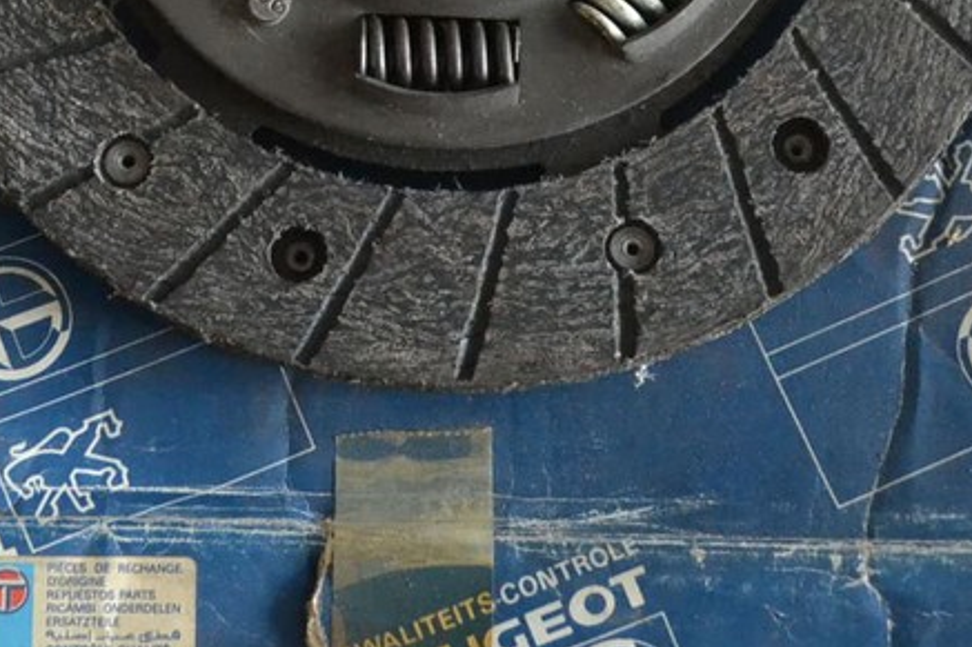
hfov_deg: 19.9
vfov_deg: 13.2
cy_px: -4
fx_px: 2753
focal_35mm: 102
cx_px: 267
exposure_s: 1/60
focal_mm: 22
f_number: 3.8
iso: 2500
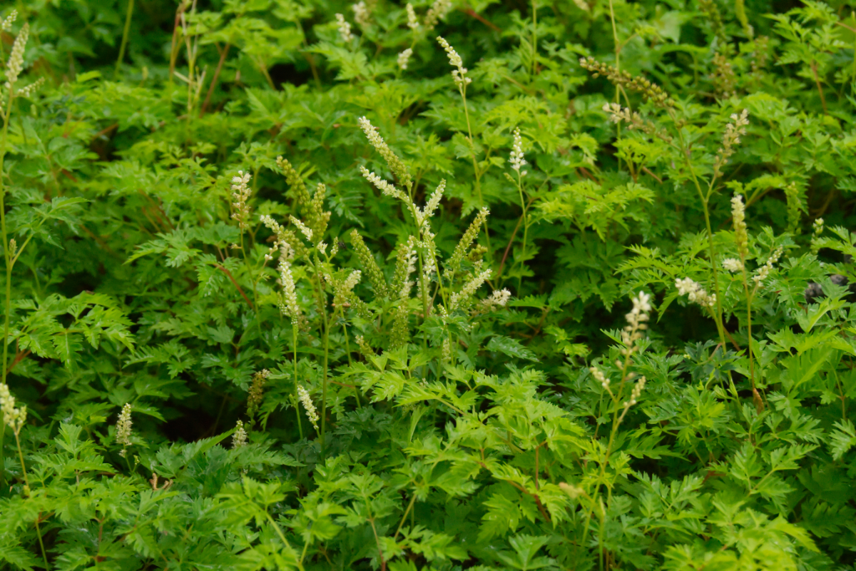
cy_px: 286
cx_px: 428
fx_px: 1962
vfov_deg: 16.6
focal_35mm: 82
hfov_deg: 24.6
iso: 3200
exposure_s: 1/500
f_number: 9
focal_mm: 55
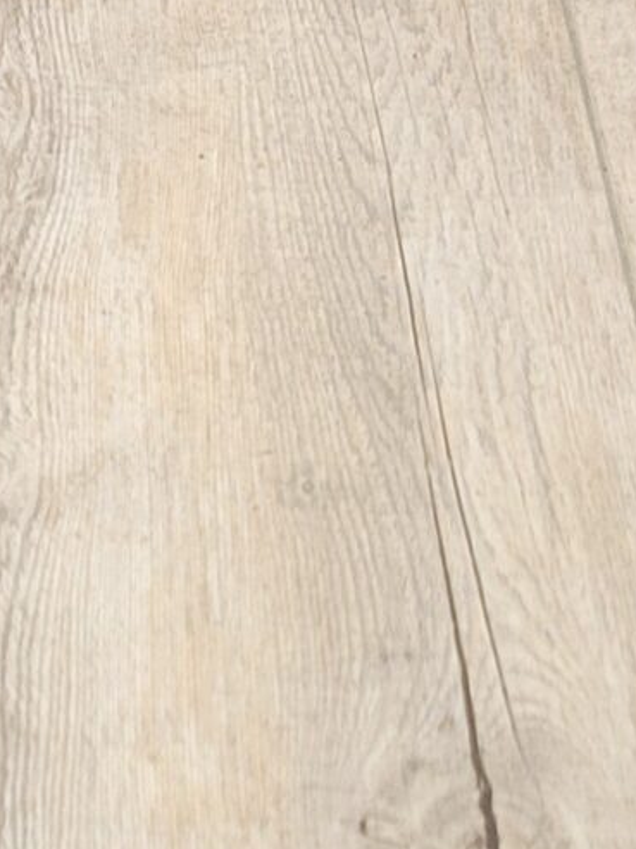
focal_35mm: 130
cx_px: 10
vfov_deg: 11.8
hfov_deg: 11.3
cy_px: -1315
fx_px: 3185
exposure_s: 1/24
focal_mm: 7
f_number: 1.8
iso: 640
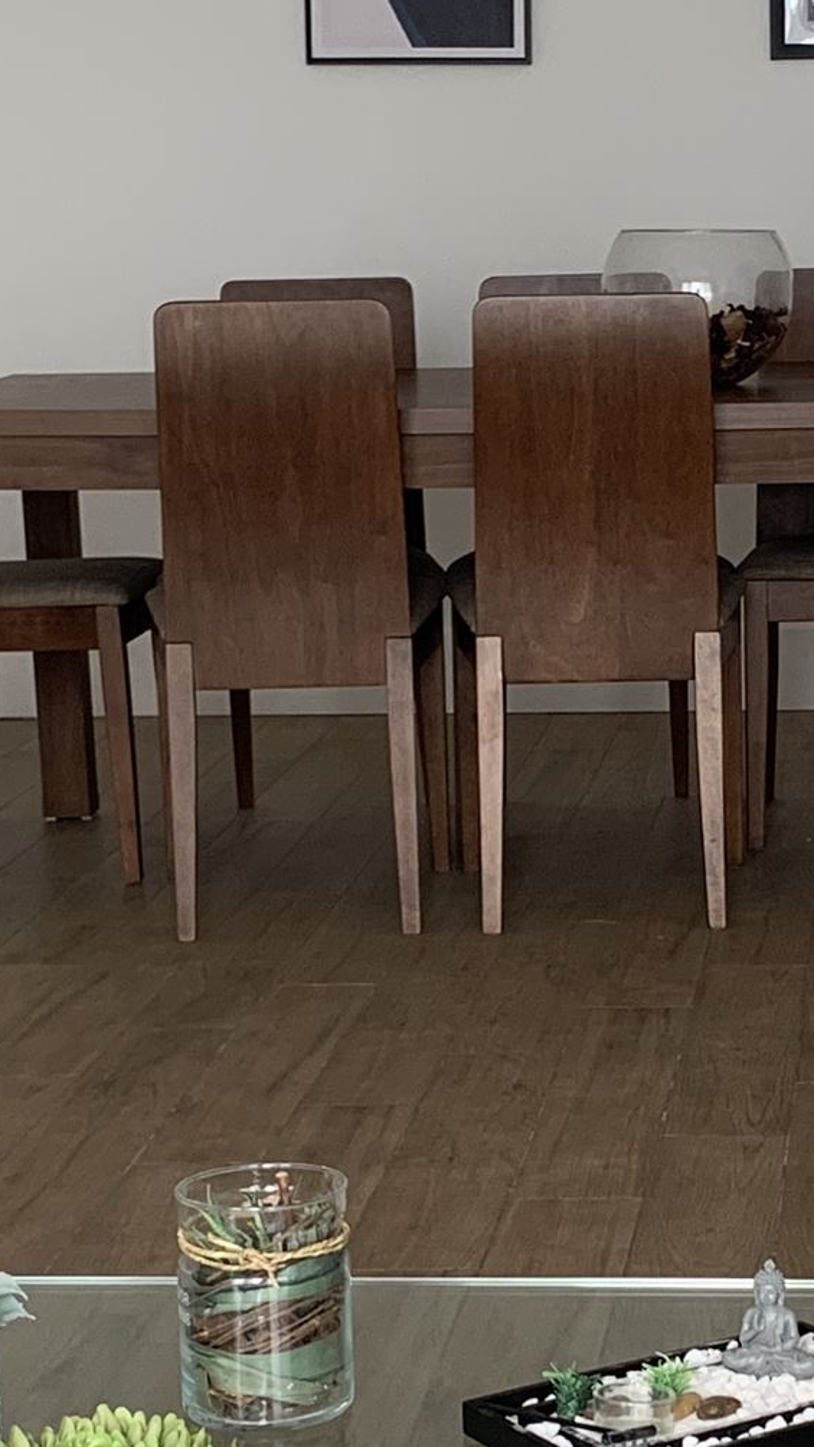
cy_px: 948
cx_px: 633
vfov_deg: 23.3
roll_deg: +0.7
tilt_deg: -11.6
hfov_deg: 13.2
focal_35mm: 91
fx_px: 3491
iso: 64
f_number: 1.8
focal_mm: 4.25
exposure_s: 1/121
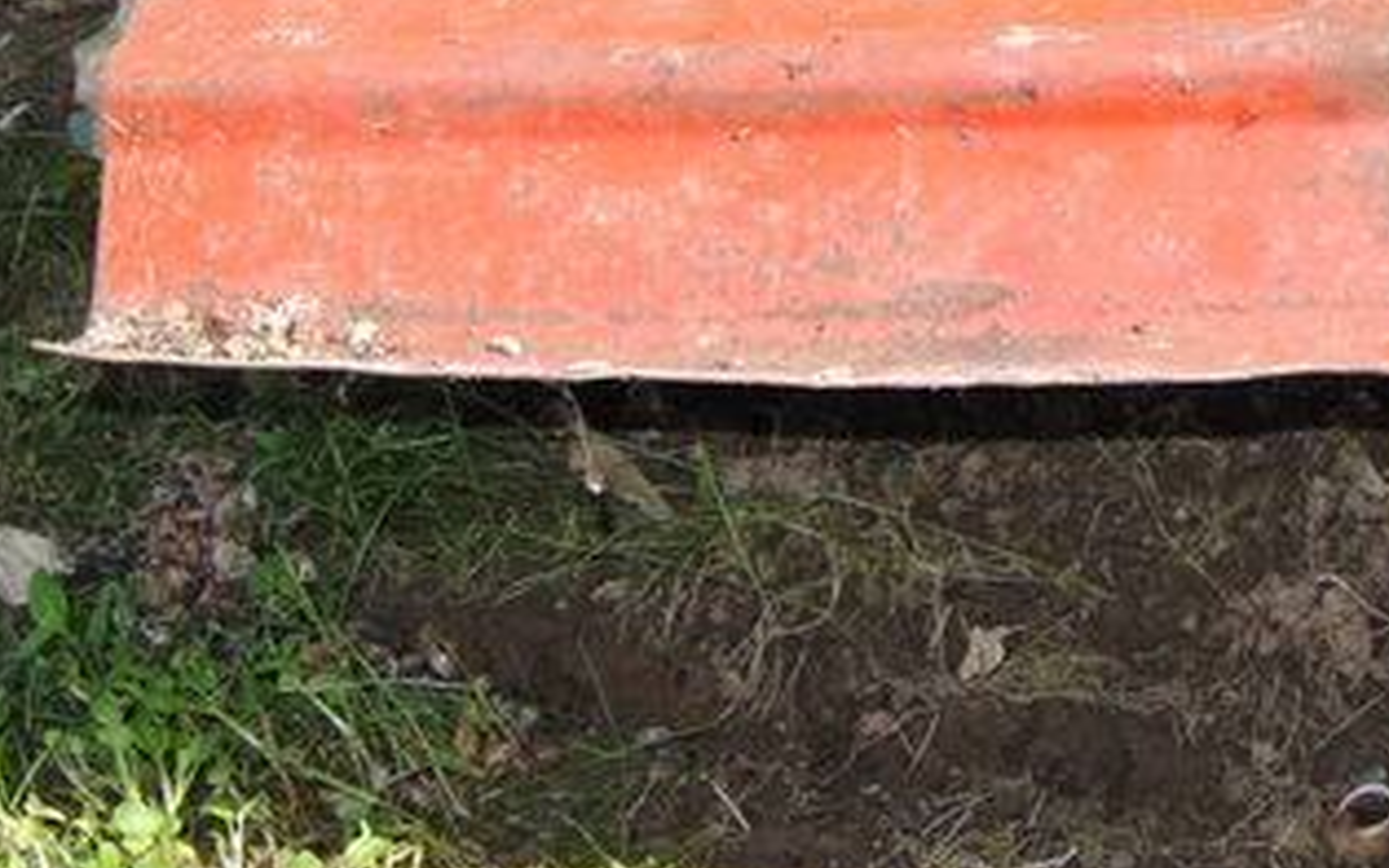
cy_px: -205
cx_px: 1614
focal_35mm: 107
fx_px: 4051
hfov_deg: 18.5
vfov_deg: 11.9
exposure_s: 1/200
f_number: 6.3
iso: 100
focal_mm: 22
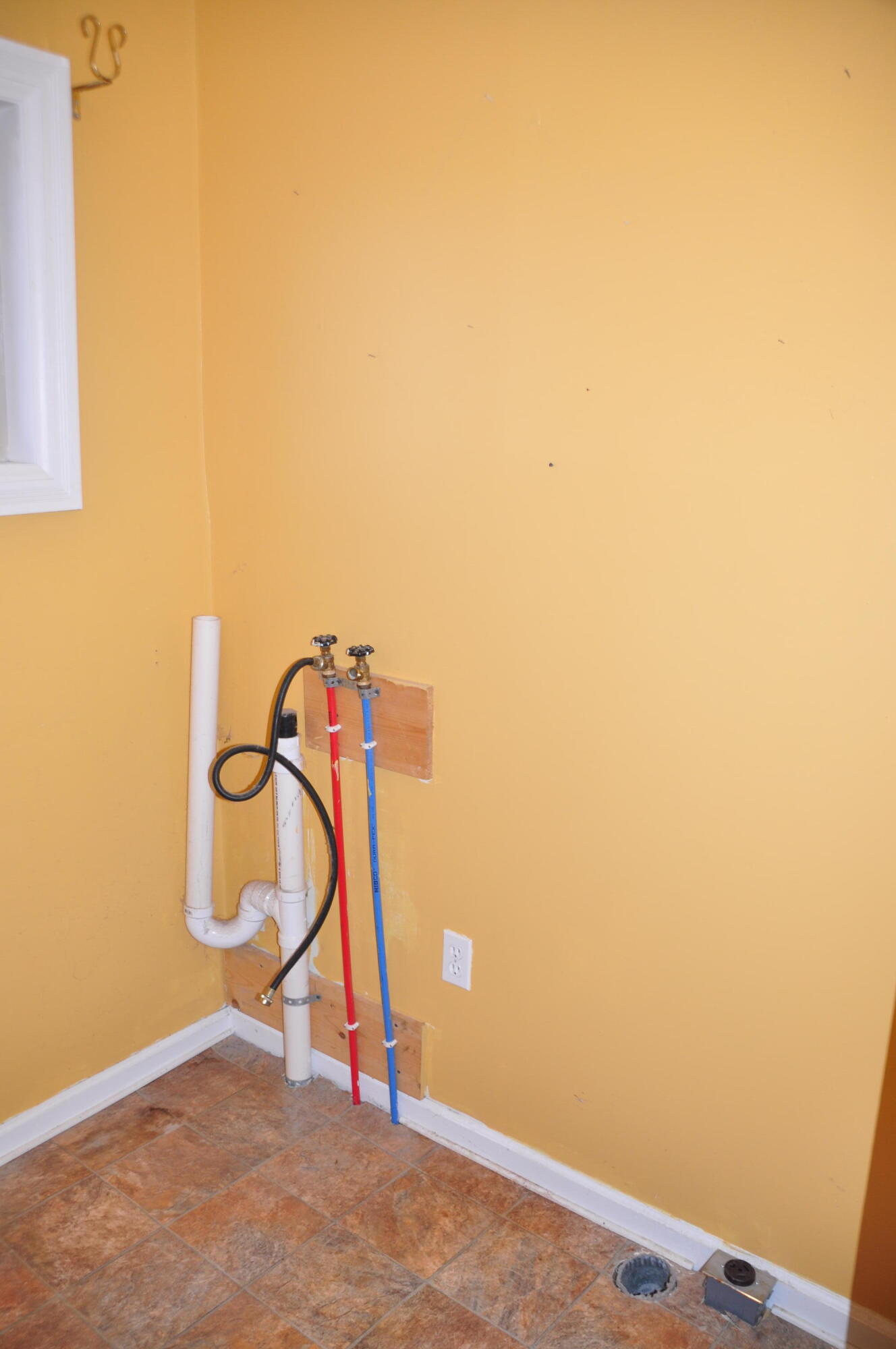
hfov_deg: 43.5
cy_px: 674
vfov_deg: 62.0
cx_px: 448
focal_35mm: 30
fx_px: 1123
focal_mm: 20
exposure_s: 1/60
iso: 250
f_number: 3.5
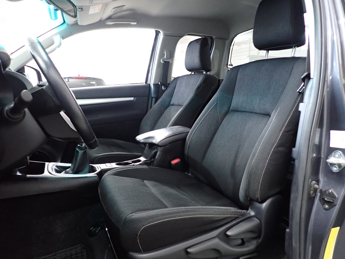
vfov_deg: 54.9
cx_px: 172
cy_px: 130
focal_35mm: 25
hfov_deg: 69.4
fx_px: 249
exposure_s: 1/30
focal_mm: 4.5
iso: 640
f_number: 2
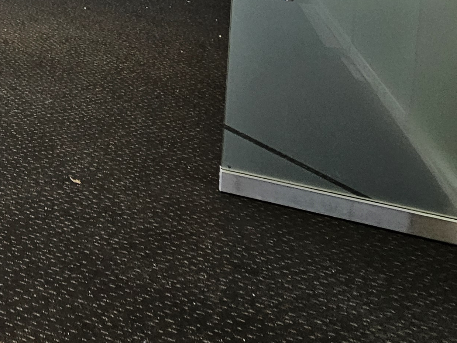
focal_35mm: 42
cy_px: -142
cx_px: -116
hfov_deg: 34.1
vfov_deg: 26.8
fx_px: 555
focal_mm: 2.2
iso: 125
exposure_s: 1/50
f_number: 2.2
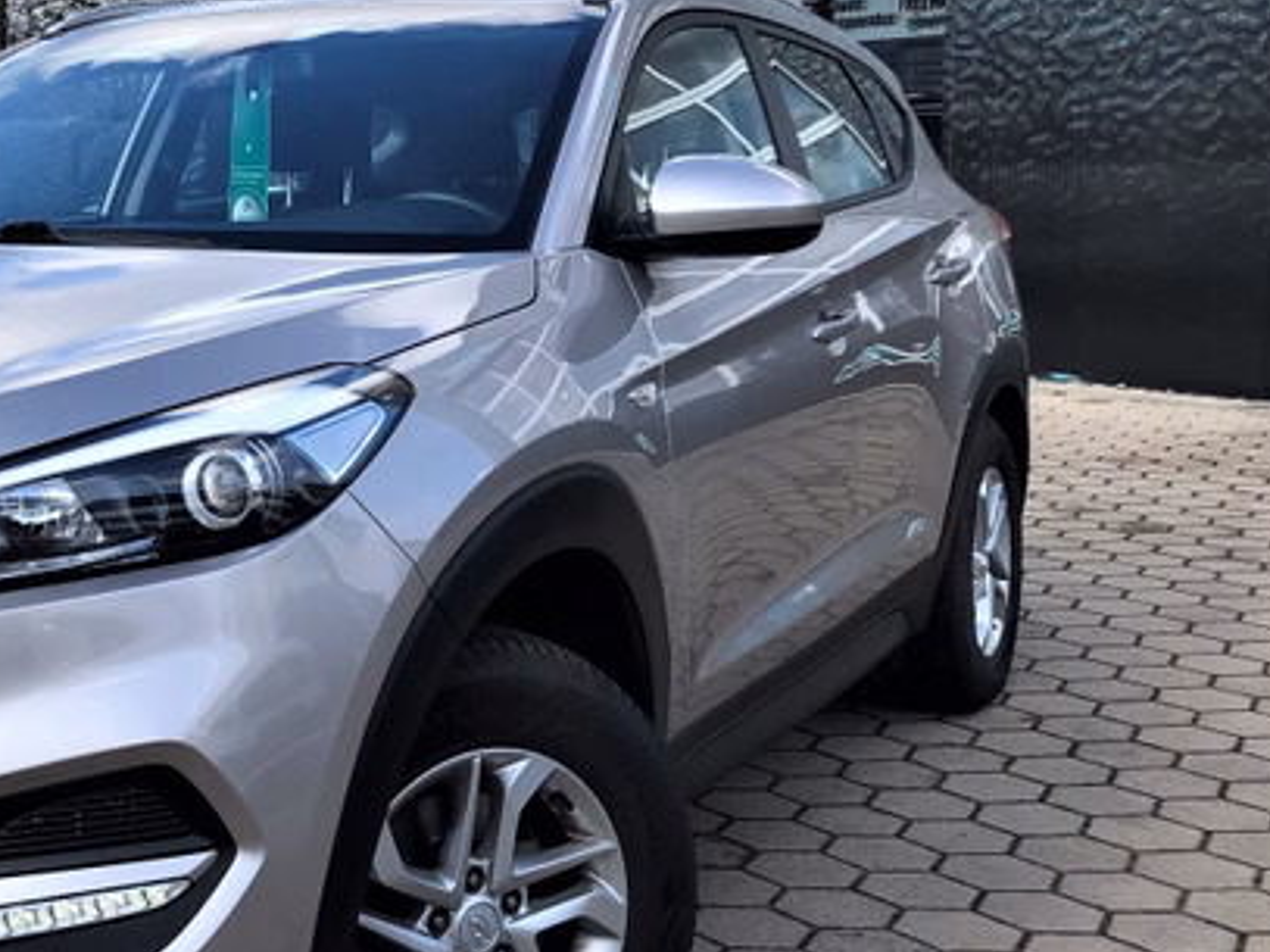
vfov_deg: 26.5
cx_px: 169
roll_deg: +0.5
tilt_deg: -4.8
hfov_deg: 33.4
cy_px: 375
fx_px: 2017
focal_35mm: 55
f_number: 1.8
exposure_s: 1/1021
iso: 20
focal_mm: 4
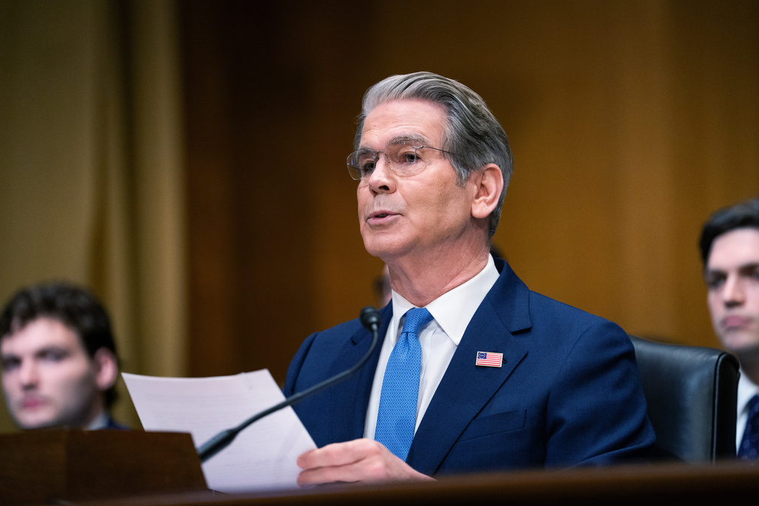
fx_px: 4237
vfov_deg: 6.8
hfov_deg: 10.2
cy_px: 253
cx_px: 378
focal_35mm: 201
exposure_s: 1/250
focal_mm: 200
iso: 2500
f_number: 2.8
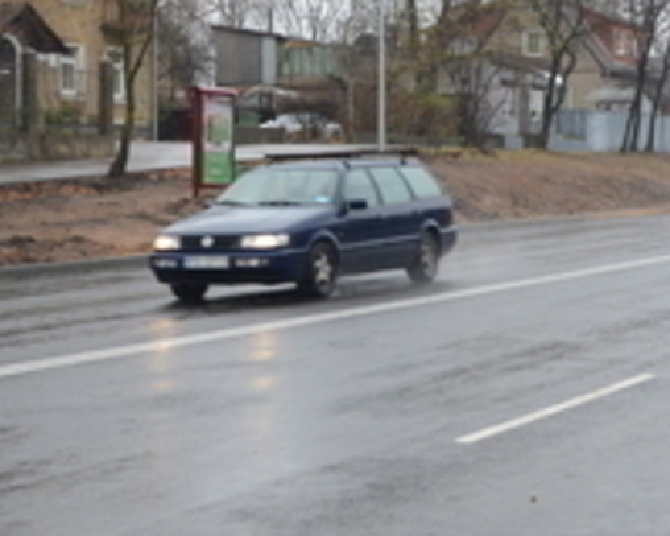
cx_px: 559
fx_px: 1824
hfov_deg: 20.5
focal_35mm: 92
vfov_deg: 16.7
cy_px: 224
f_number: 4.5
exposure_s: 1/160
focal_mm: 26
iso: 500
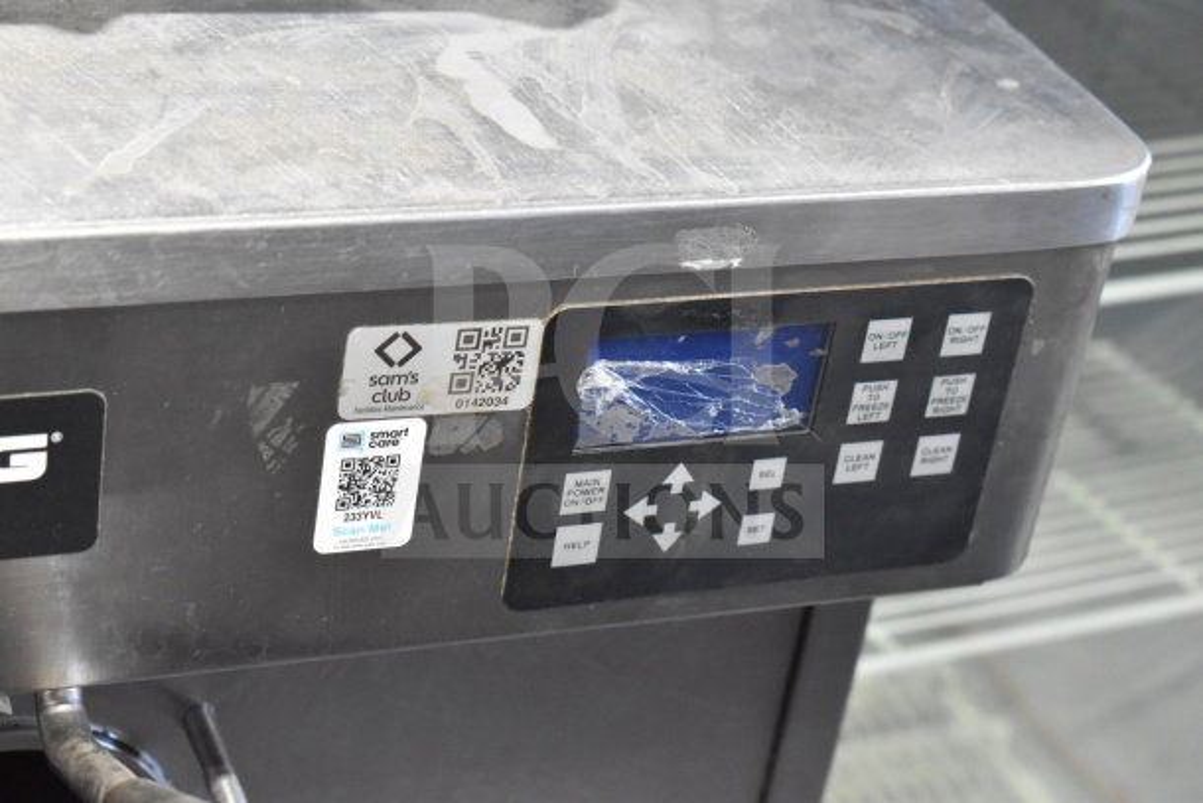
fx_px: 2607
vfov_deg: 17.5
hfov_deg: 26.0
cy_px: 402
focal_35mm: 78
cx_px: 602
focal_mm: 52
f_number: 5.6
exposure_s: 1/80
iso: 5000
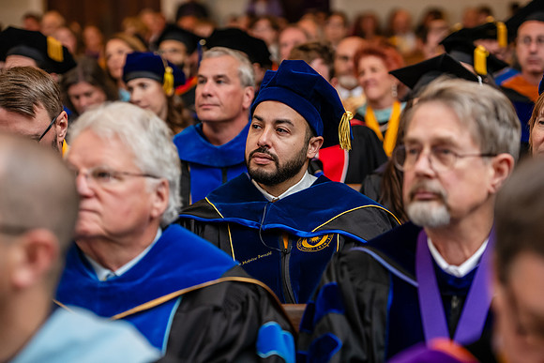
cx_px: 272
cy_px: 182
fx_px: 1542
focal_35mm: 102
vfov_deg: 13.4
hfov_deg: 20.0
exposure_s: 1/200
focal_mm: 102
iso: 1250
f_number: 3.5
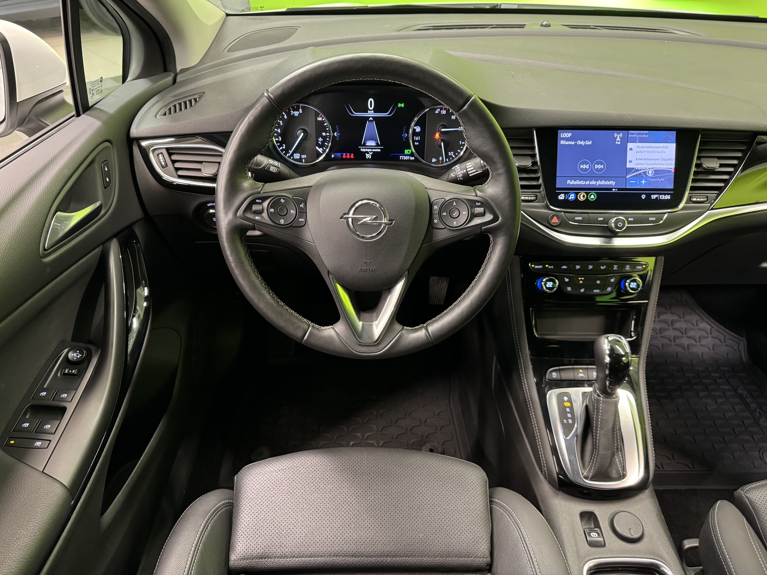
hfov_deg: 71.6
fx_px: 532
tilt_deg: -36.8
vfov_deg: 56.8
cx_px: 384
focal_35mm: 24
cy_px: 288
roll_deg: -0.4
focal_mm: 6.76
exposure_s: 1/33
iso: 800
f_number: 1.78
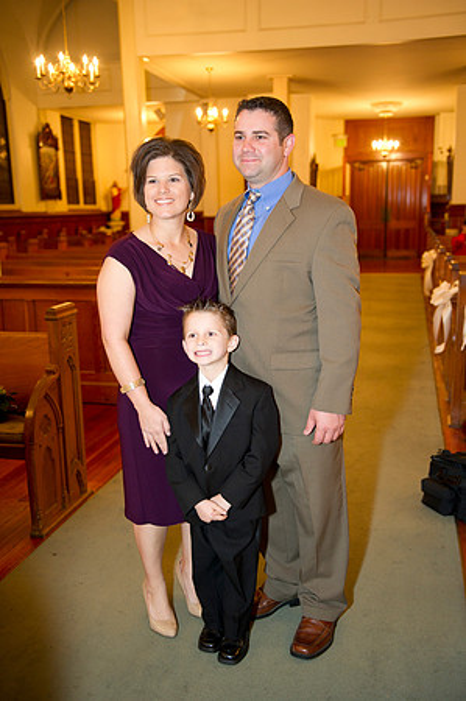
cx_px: 233
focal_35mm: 35
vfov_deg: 54.5
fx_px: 681
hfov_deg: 37.8
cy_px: 350
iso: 1250
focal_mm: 35
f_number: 2.8
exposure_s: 1/60
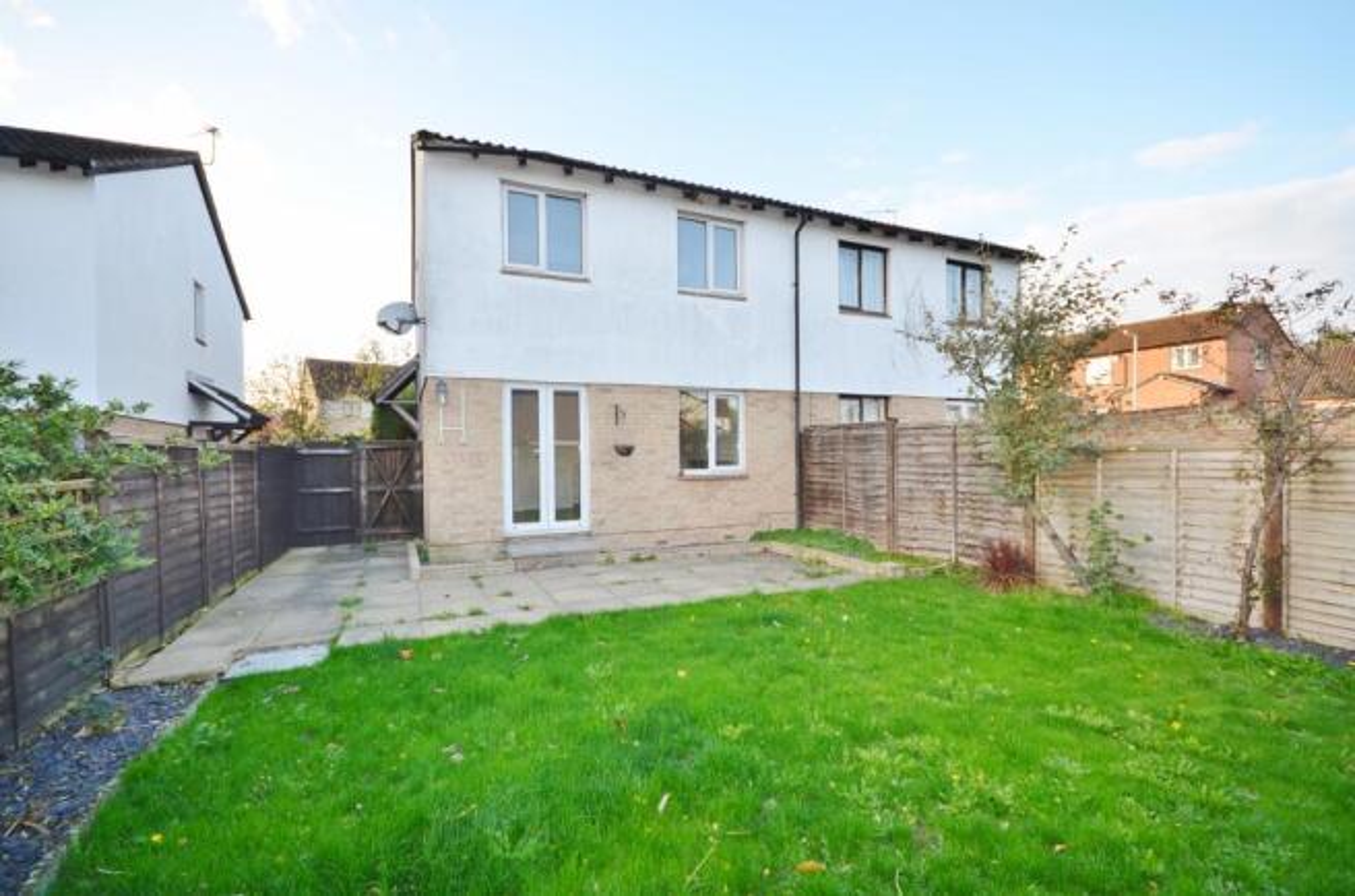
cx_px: 678
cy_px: 448
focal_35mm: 15
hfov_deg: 100.5
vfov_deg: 77.0
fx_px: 563
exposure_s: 1/125
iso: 160
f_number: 5.6
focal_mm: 10
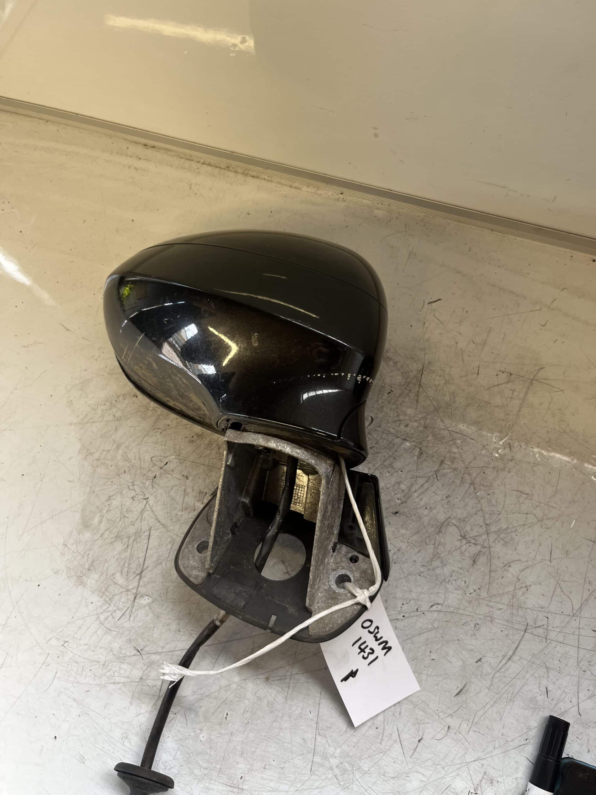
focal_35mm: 26
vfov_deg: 67.3
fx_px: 597
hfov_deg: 53.1
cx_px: 298
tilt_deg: -72.9
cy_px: 398
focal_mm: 5.1
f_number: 1.6
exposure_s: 1/122
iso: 100
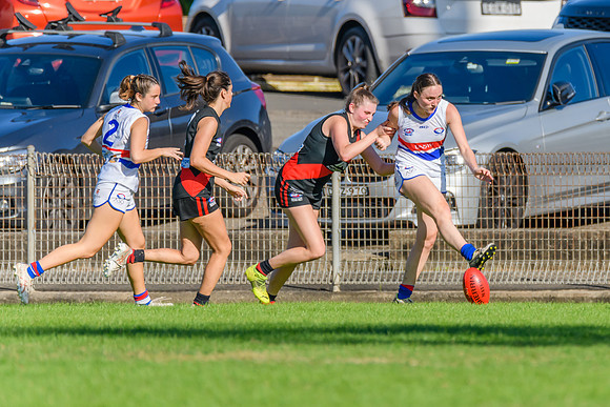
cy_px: 164
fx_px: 16471
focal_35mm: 972
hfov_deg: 2.1
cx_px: 431
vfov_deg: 1.4
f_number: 7.1
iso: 640
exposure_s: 1/1600
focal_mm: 600
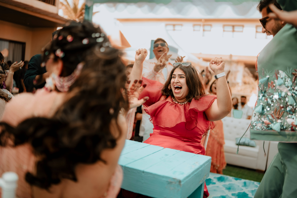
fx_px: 289
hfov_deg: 54.4
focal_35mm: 35
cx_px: 148
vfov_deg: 37.9
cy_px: 99
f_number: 1.4
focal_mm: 35
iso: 200
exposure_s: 1/1000
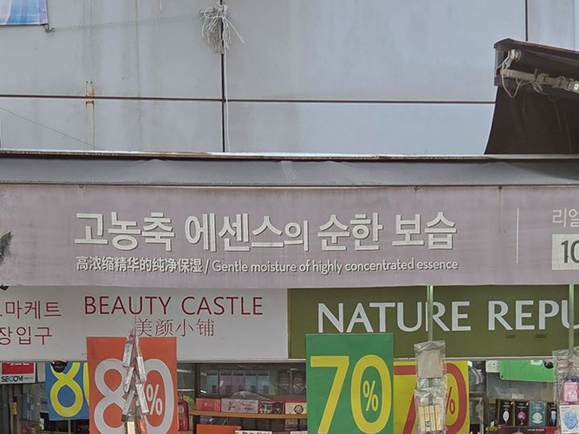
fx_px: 1070
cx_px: 303
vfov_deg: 21.4
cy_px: 516
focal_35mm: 64
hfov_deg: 30.3
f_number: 1.8
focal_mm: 5.4
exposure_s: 1/2246
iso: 80
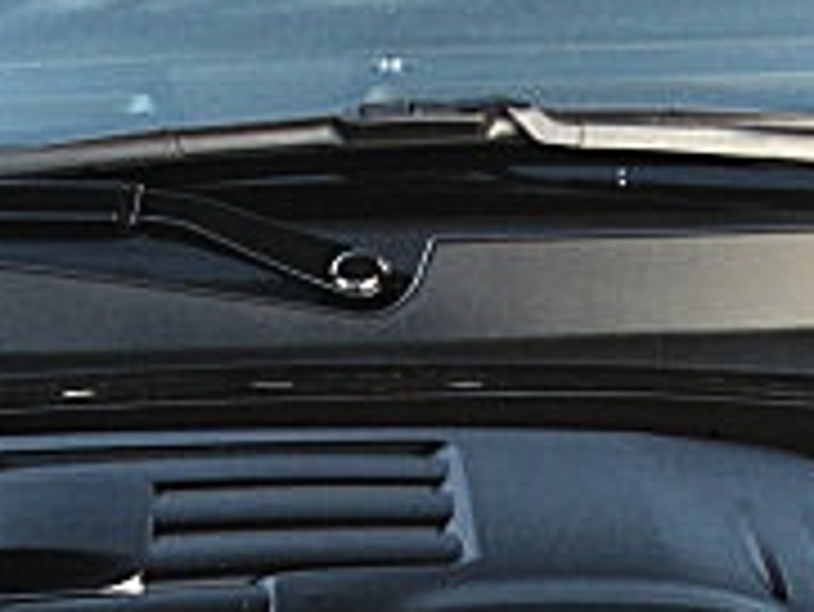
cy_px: 878
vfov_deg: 11.3
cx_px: 256
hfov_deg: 15.5
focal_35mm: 127
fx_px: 2988
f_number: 2.8
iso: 200
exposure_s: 1/100
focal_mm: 6.3
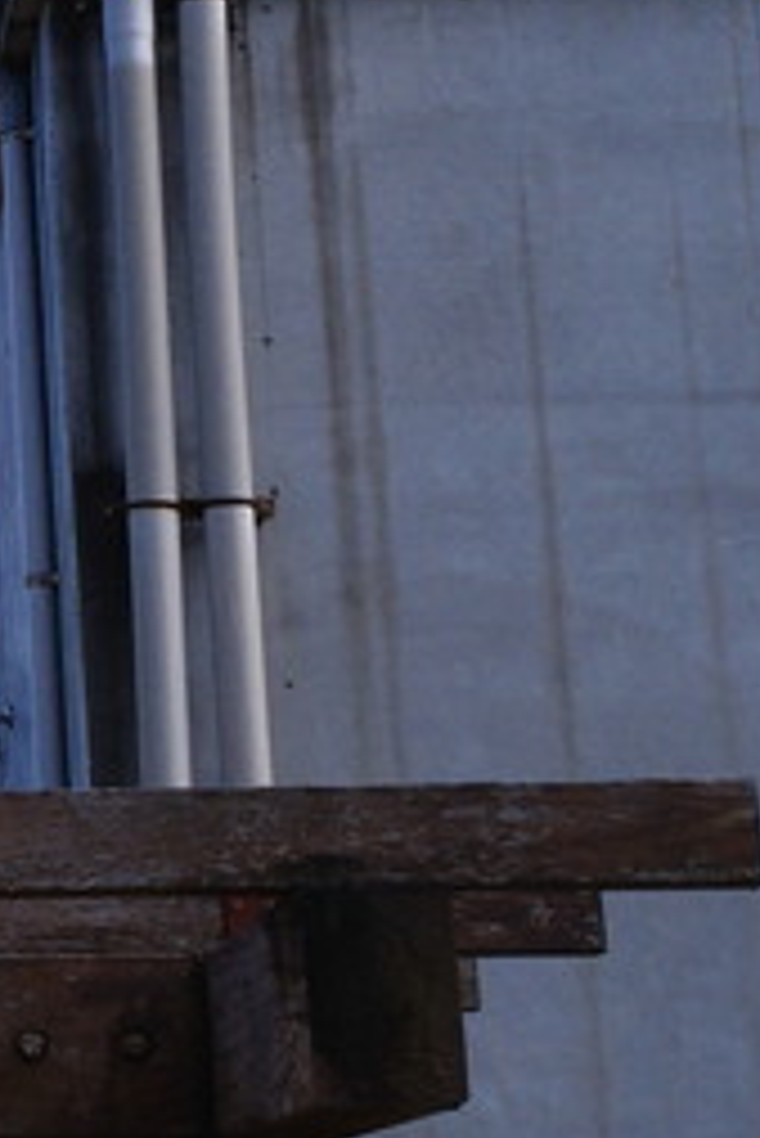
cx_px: -526
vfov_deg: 21.0
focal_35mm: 97
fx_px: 3067
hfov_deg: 13.0
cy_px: 477
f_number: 8
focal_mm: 14
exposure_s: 1/400
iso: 500
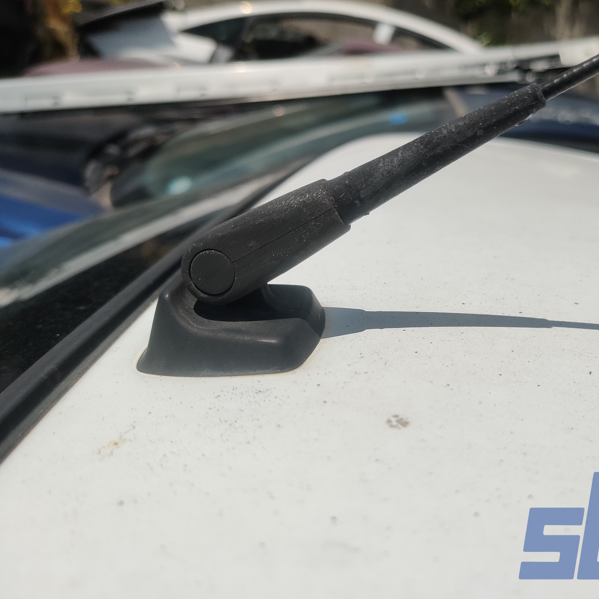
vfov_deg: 51.1
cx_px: 395
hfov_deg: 50.3
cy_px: 298
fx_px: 626
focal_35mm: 32
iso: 125
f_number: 1.65
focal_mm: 4.75
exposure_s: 1/5822
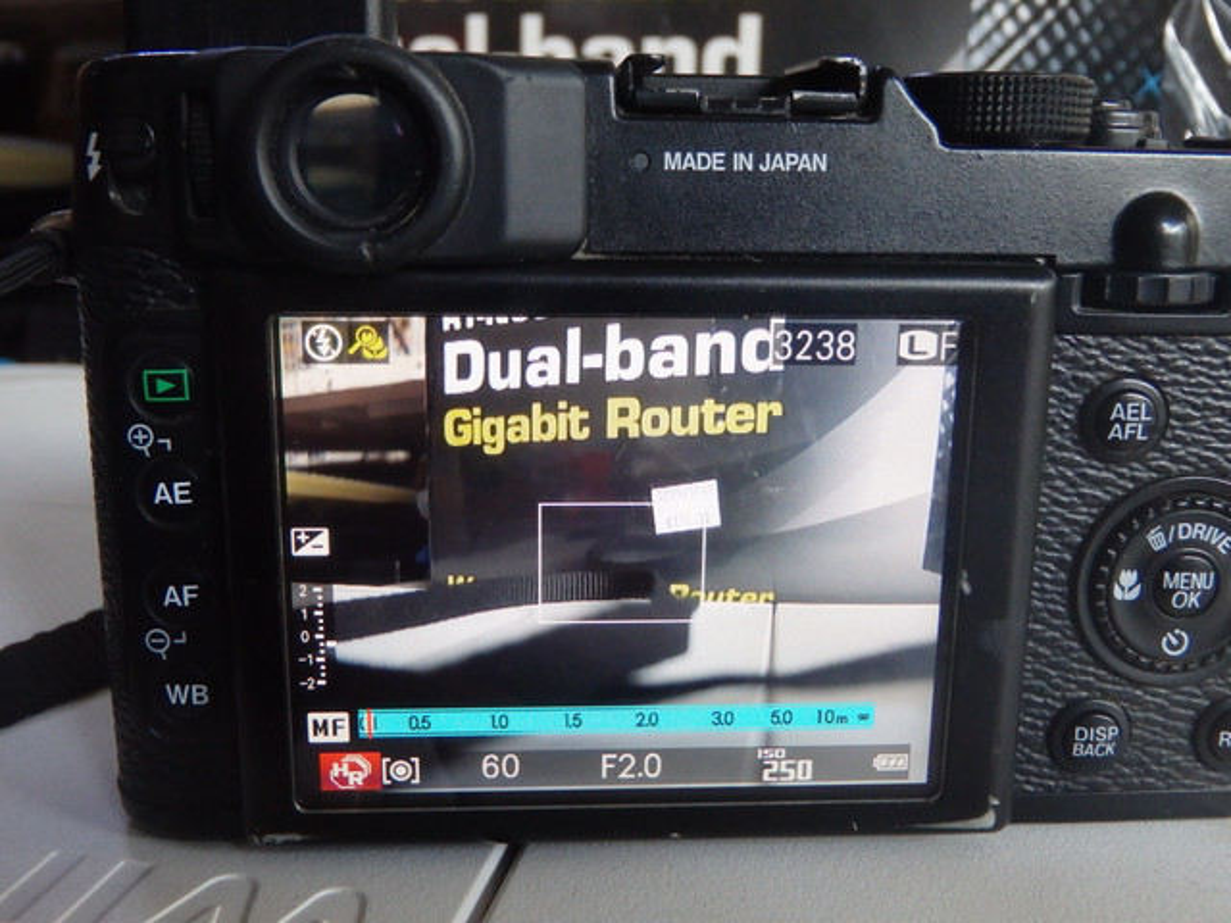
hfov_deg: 50.1
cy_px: 462
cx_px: 616
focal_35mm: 37
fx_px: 1316
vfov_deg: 38.7
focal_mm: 6.6
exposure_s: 1/60
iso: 800
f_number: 4.7
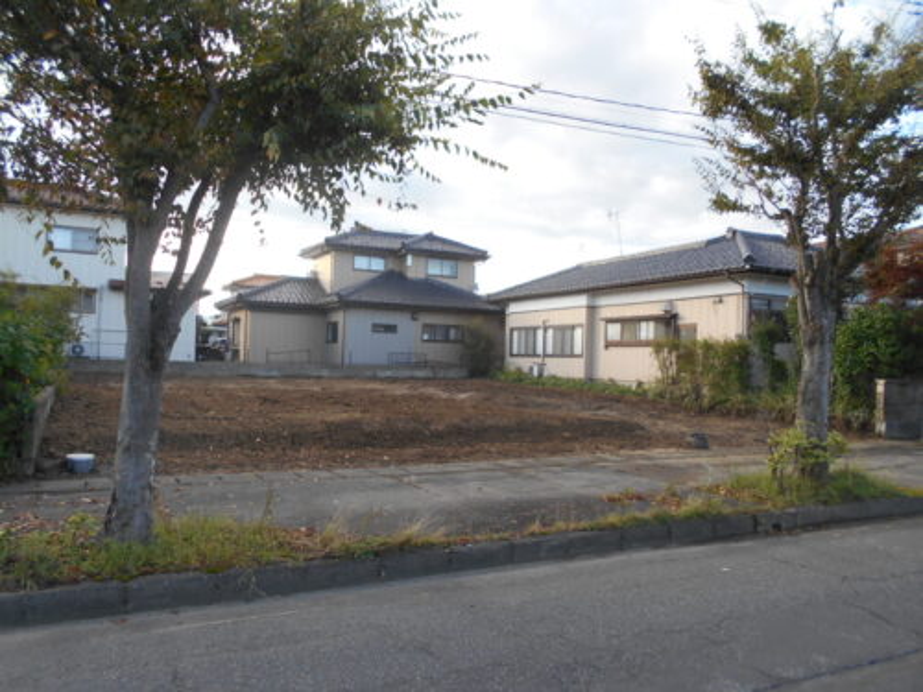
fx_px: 693
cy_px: 346
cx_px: 462
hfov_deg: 67.3
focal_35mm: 26
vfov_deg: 53.1
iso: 80
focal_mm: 4.6
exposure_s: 1/160
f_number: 3.2
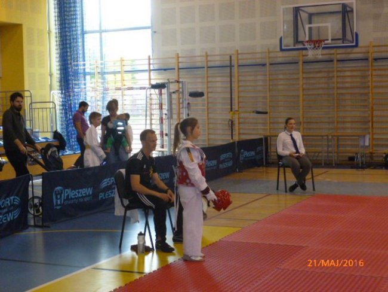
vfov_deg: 24.4
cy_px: 146
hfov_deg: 32.2
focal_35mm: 60
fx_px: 673
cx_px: 194
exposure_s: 1/125
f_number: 4.3
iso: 500
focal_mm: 10.7
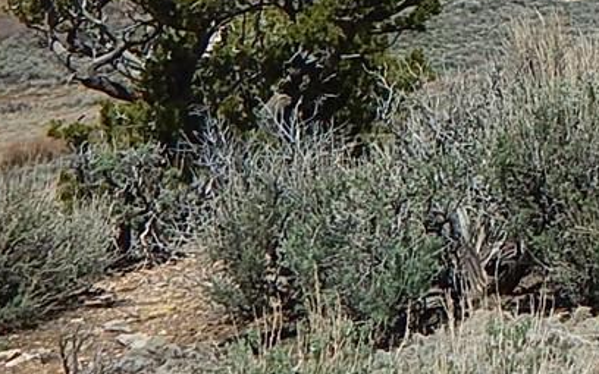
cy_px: -362
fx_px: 2579
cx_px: 1064
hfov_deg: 12.2
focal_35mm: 158
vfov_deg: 7.9
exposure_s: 1/640
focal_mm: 6.8
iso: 125
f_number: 6.9
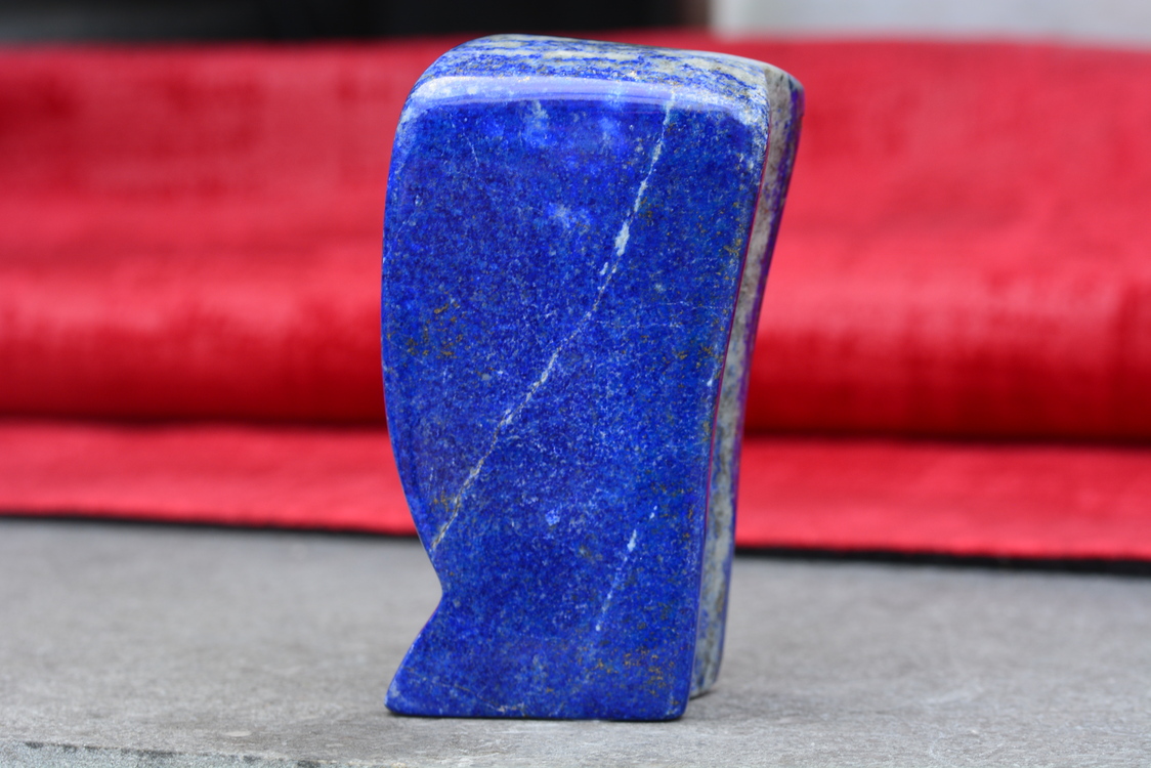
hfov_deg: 13.0
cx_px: 576
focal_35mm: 158
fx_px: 5037
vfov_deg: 8.7
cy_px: 384
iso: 220
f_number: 10
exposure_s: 1/60
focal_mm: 105
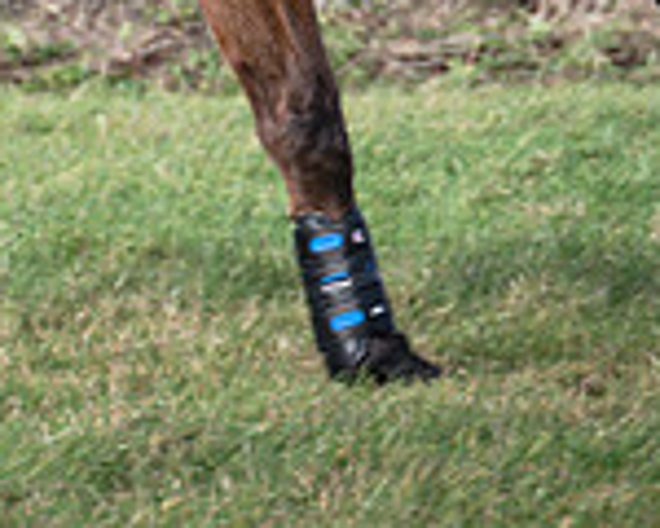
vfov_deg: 2.8
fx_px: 10822
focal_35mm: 554
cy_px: -424
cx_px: 493
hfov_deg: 3.5
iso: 125
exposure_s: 1/1000
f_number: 2.8
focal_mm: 70
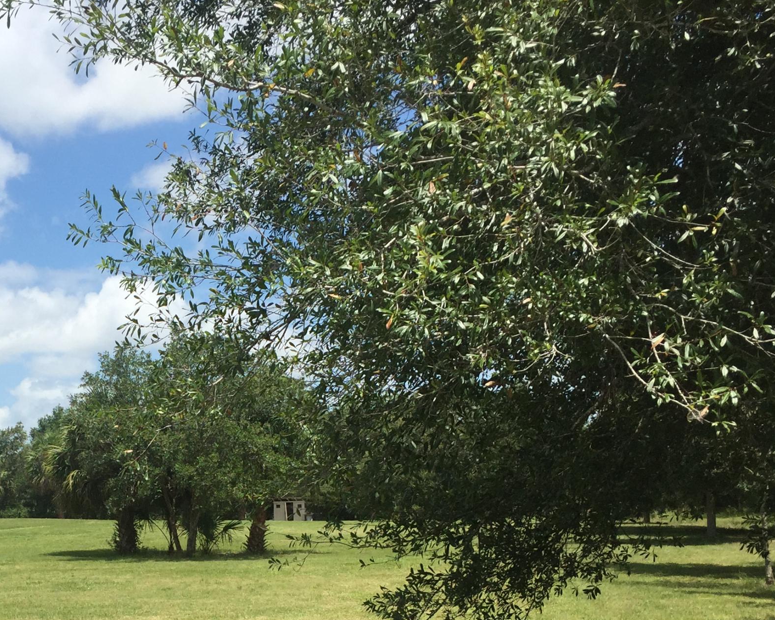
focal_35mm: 54
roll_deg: +2.1
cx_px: 116
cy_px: 546
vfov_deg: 27.2
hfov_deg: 33.4
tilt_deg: -2.4
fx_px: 1238
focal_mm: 4.15
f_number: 2.2
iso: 32
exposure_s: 1/2825
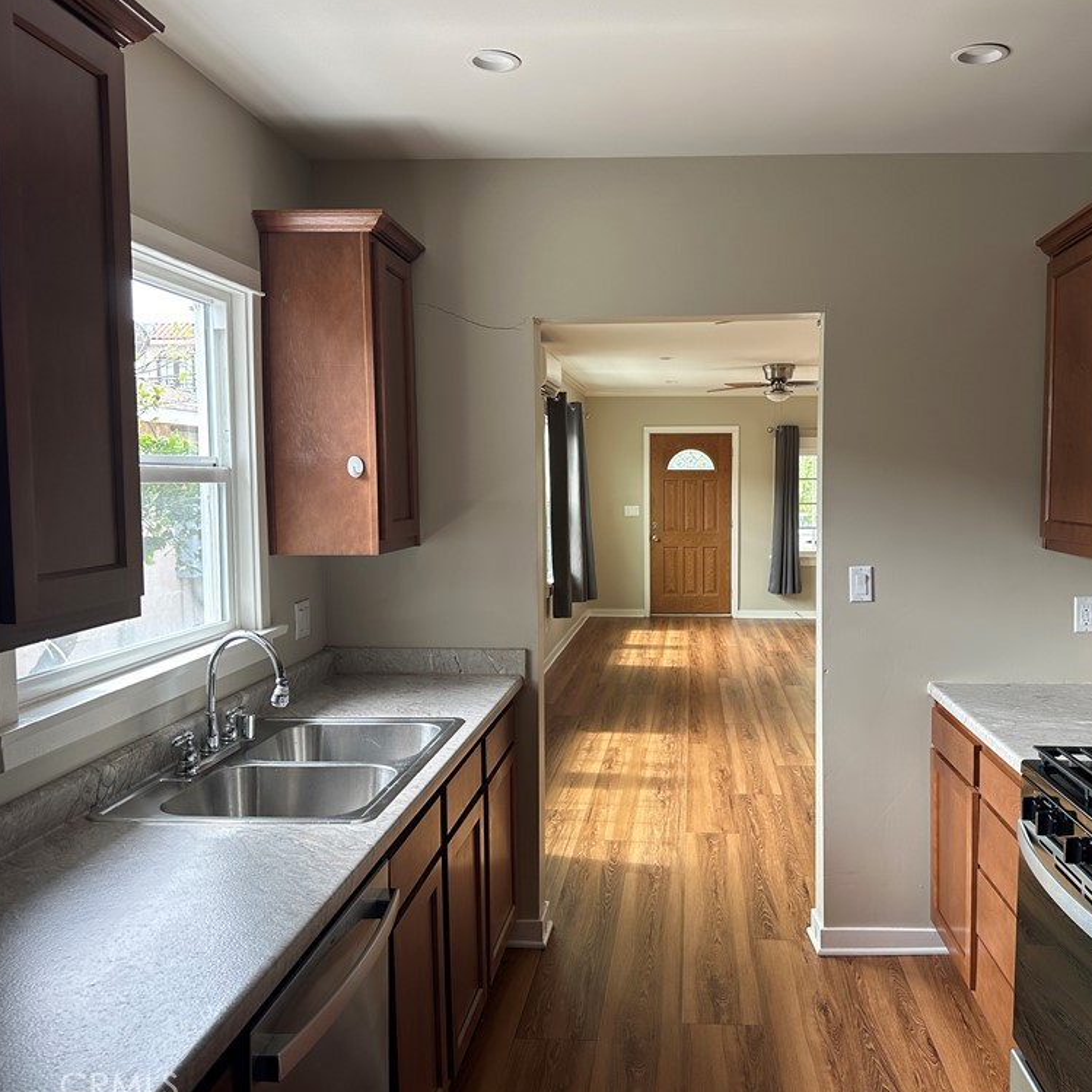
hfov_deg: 55.3
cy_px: 547
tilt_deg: -2.9
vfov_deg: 55.6
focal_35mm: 29
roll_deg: +0.3
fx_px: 1035
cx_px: 647
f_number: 1.78
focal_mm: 6.86
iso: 100
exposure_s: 1/144
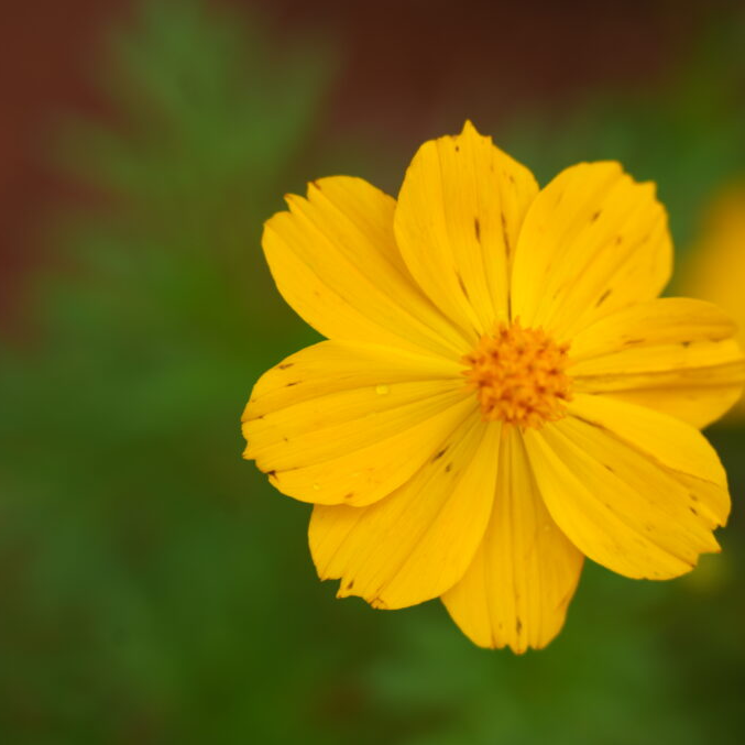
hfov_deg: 12.9
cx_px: 516
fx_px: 3287
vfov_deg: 12.9
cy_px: 375
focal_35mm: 135
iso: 100
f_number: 5.6
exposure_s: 1/250
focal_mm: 105
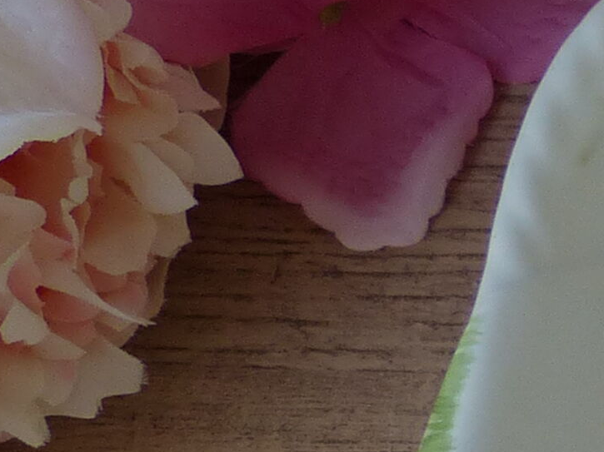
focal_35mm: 138
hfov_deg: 11.6
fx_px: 2407
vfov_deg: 10.4
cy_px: 673
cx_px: 1484
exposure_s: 1/60
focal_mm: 4.5
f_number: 2.8
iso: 100
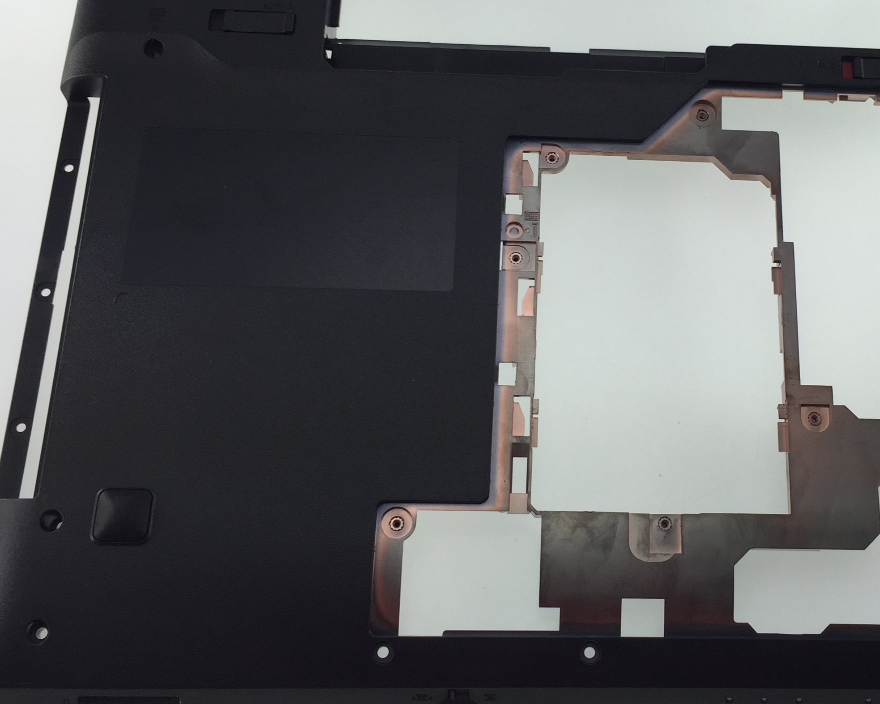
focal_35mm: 47
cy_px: 260
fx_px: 1224
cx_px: 625
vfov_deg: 31.9
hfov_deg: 38.8
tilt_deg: -69.0
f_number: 2.2
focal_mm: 4.15
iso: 32
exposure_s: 1/183
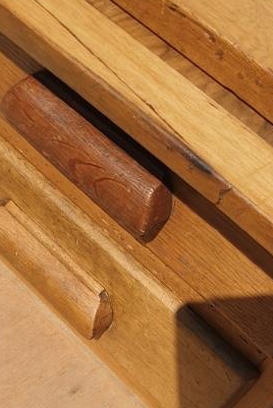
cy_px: 280
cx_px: -103
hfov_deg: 18.1
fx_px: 783
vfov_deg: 29.0
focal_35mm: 69
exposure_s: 1/2381
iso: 50
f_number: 2.4
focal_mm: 4.3
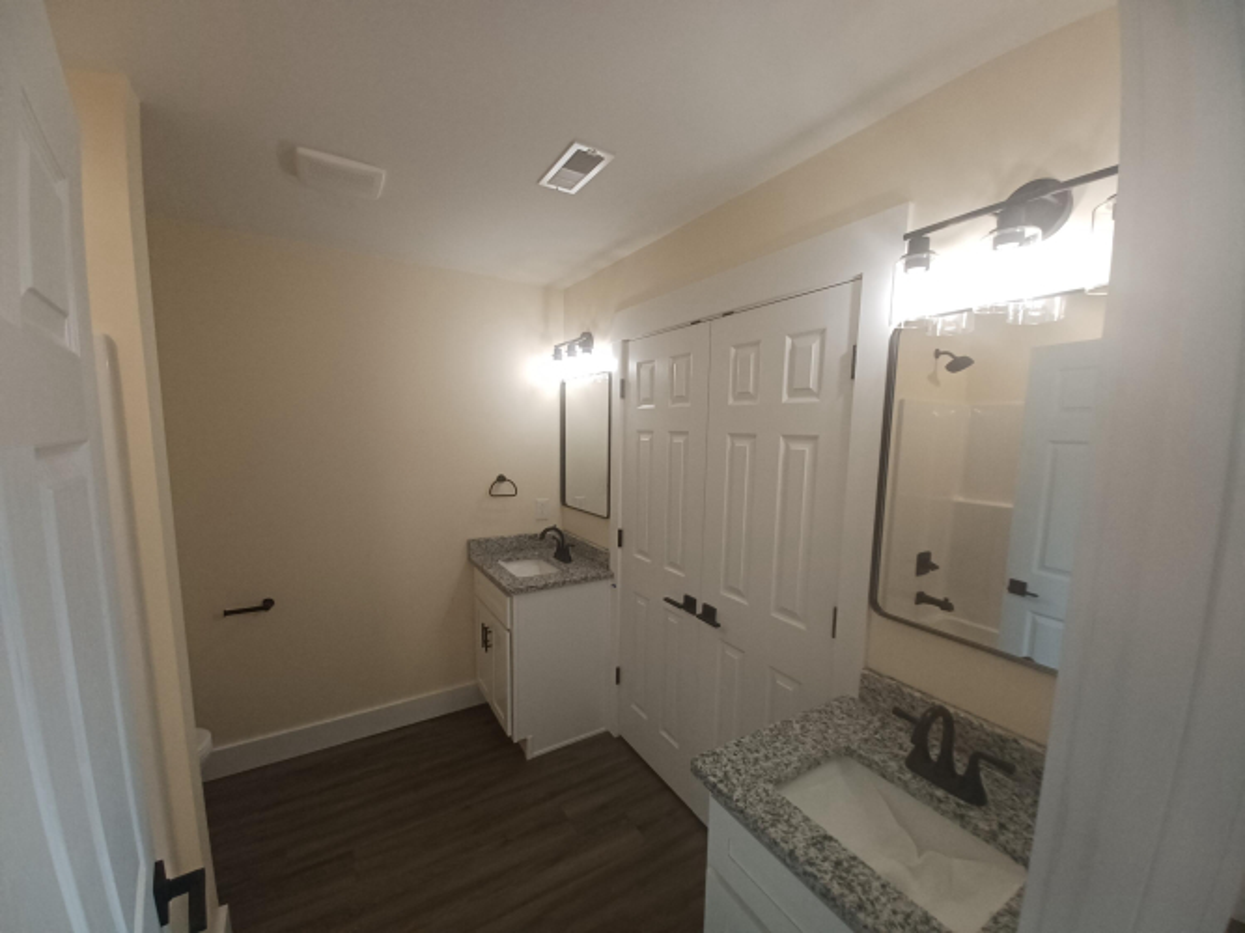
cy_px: 466
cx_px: 622
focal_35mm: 13
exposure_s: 1/120
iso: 100
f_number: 2.2
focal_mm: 1.42
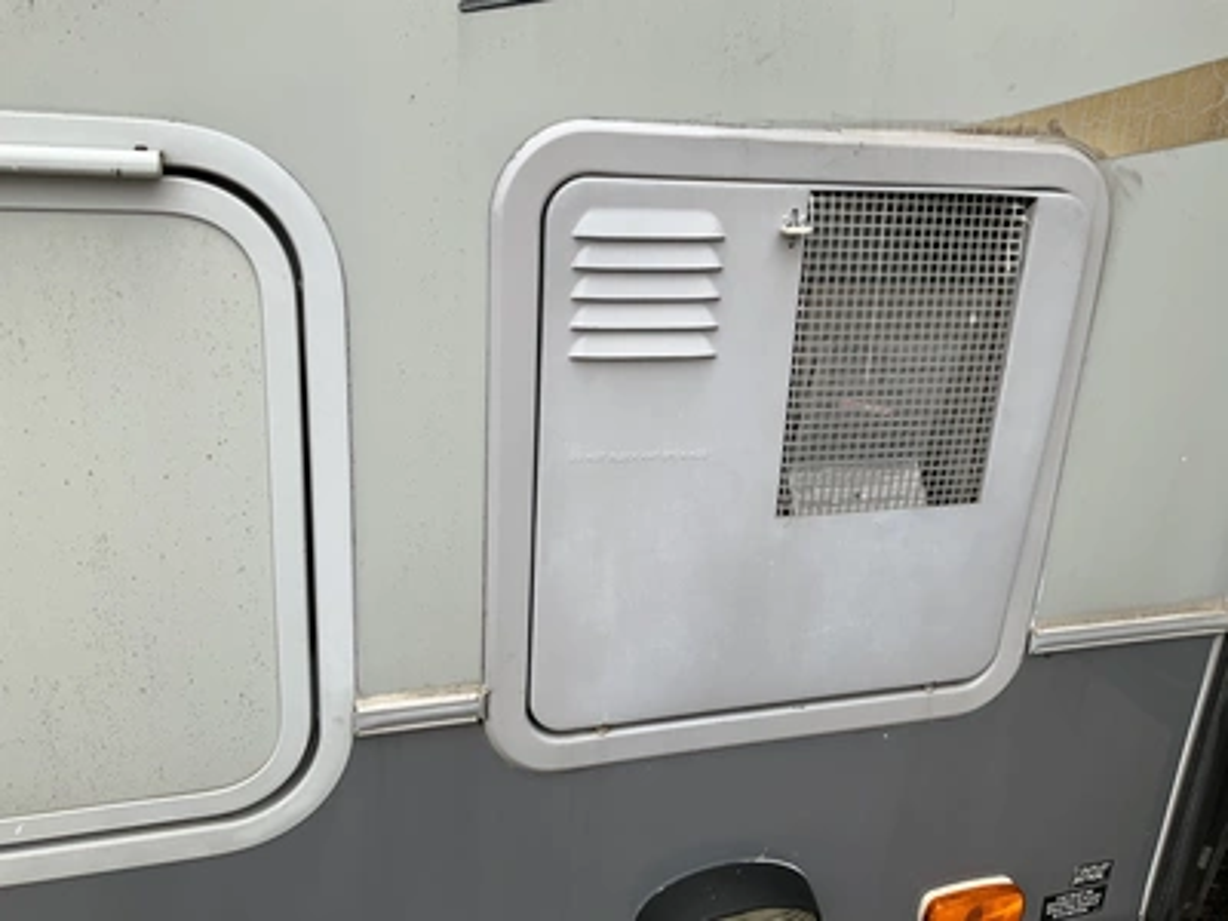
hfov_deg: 61.7
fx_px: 1029
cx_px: 614
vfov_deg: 48.2
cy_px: 460
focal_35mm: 29
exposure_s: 1/415
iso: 25
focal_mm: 3
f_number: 1.8
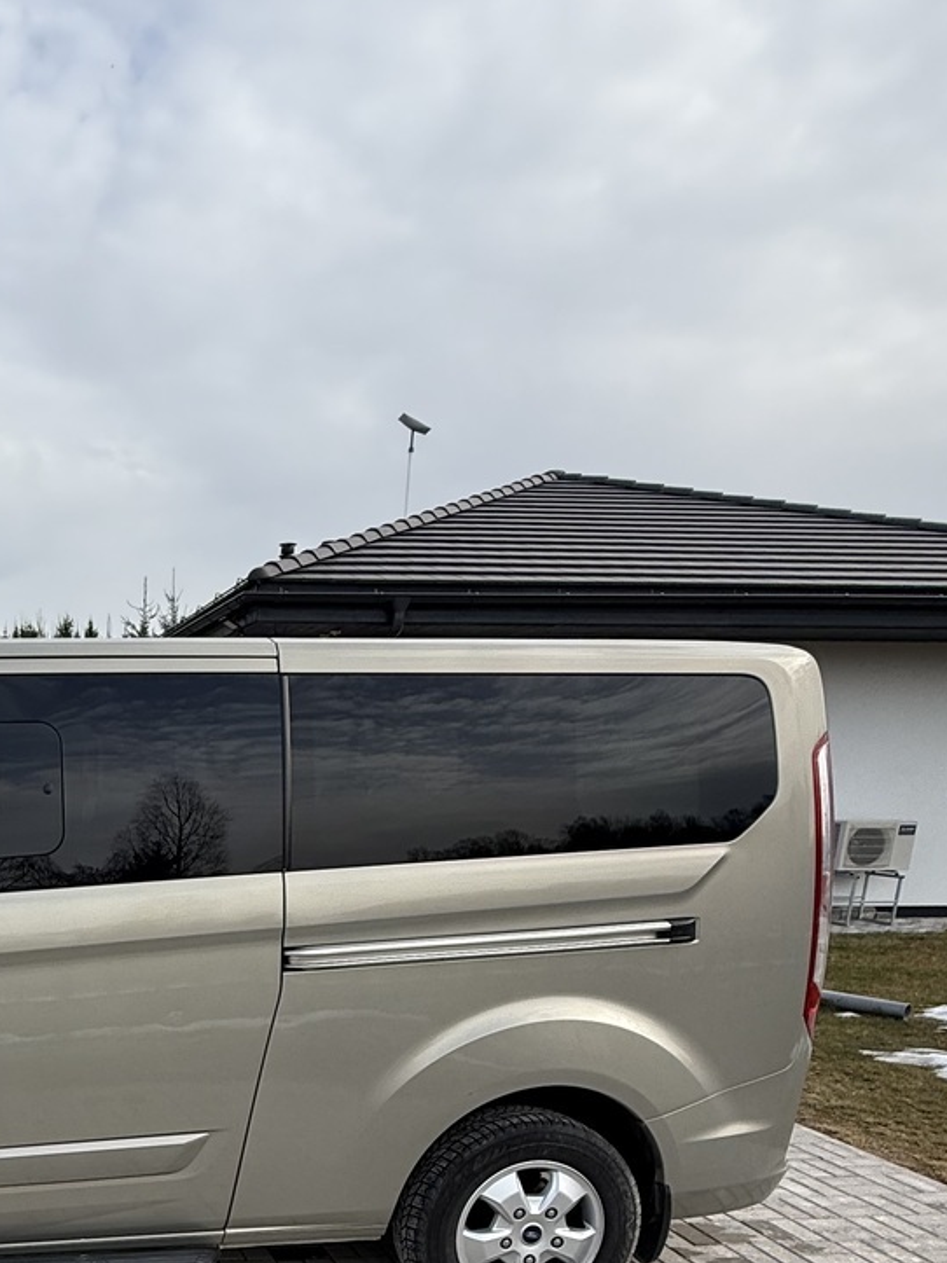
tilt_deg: -15.6
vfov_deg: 53.0
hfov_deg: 40.4
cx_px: 23
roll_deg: -0.1
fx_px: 1131
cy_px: 1074
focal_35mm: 31
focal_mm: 2.22
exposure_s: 1/853
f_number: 2.2
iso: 50
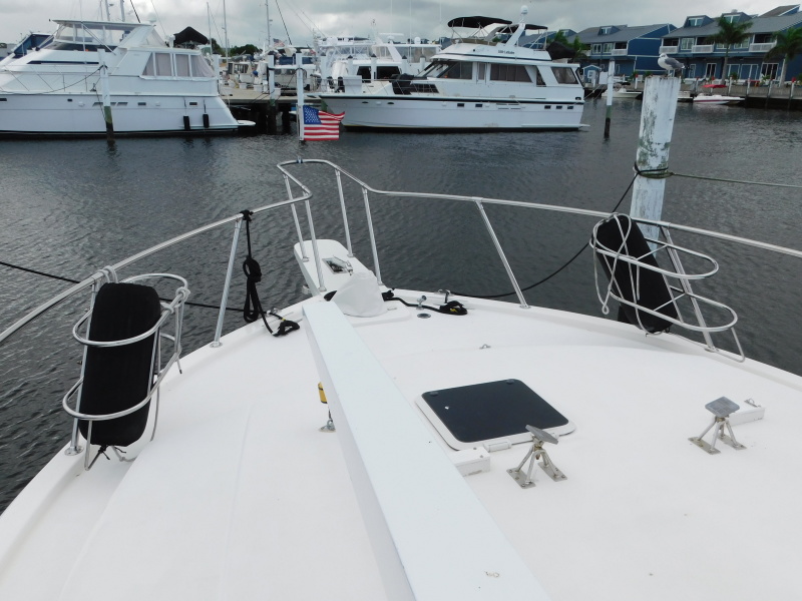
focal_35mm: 30
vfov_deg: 46.8
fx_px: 695
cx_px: 401
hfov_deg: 60.0
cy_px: 300
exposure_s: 1/1500
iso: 125
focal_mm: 5.3
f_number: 3.2
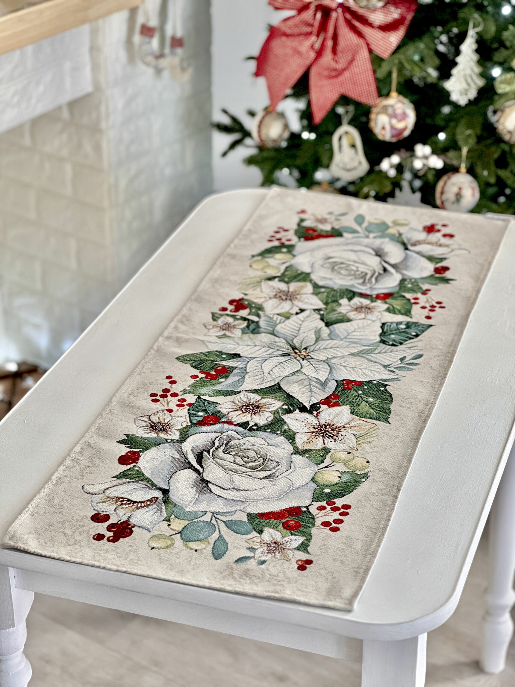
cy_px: 344
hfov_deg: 19.1
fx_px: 1527
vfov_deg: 25.3
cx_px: 258
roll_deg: +0.8
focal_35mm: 77
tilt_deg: -28.2
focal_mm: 9
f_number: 2.8
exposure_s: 1/100
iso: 125
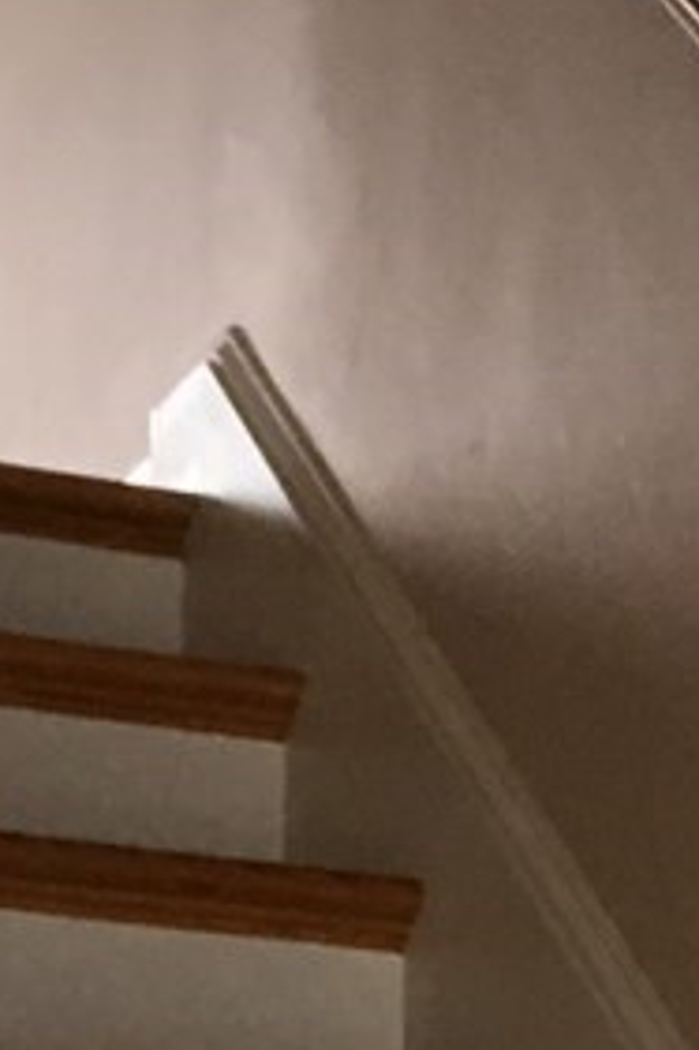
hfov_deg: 8.3
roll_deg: -0.2
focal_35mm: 165
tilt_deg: +1.6
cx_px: 445
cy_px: 1861
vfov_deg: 11.6
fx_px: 4811
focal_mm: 4.15
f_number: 2.2
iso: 40
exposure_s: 1/30
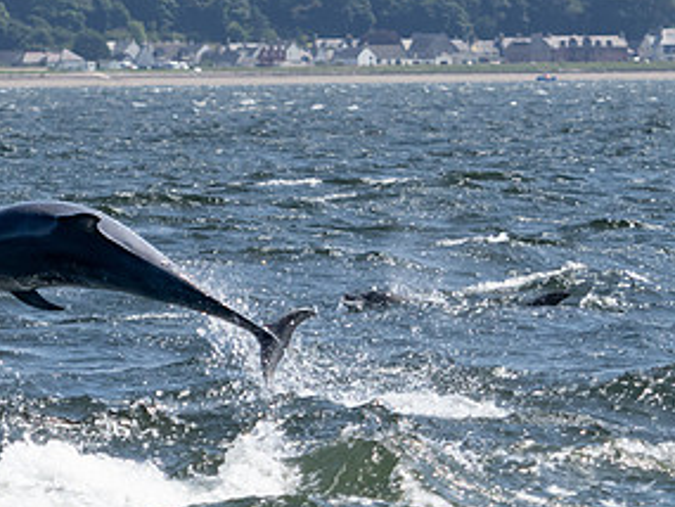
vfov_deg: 2.6
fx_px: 11198
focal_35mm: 574
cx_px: 207
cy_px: 27
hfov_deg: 3.5
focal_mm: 80
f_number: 4
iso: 320
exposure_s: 1/2500
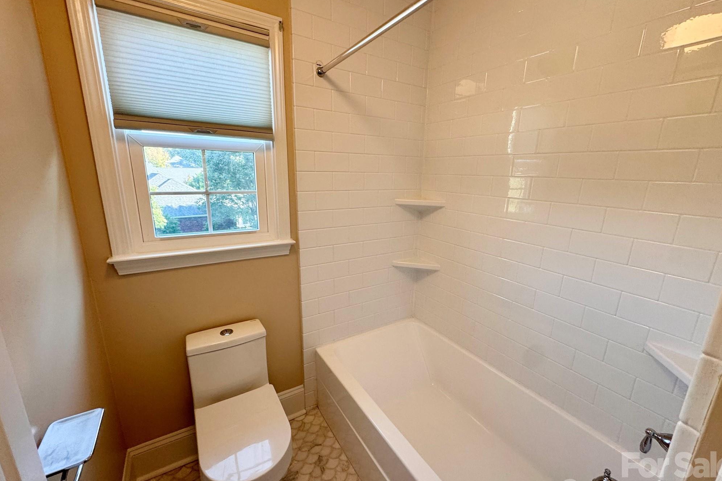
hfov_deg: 100.4
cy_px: 245
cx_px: 366
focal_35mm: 15
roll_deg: -1.5
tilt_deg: -13.2
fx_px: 301
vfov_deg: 77.3
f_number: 2.2
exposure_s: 1/120
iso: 160
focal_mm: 2.22
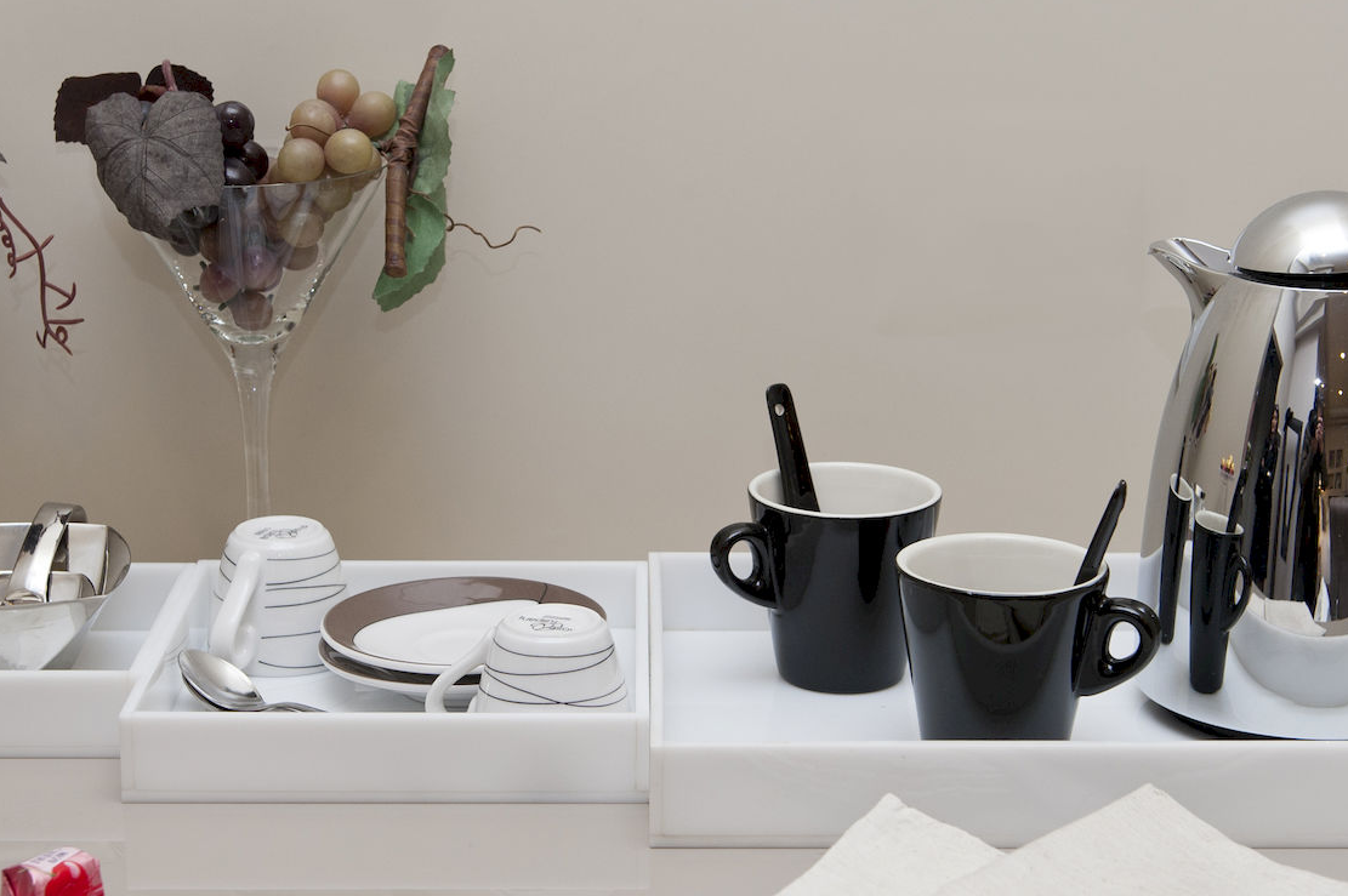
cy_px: 432
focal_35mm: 72
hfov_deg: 28.1
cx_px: 616
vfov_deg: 18.9
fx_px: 2694
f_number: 5.6
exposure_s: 1/50
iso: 400
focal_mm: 40
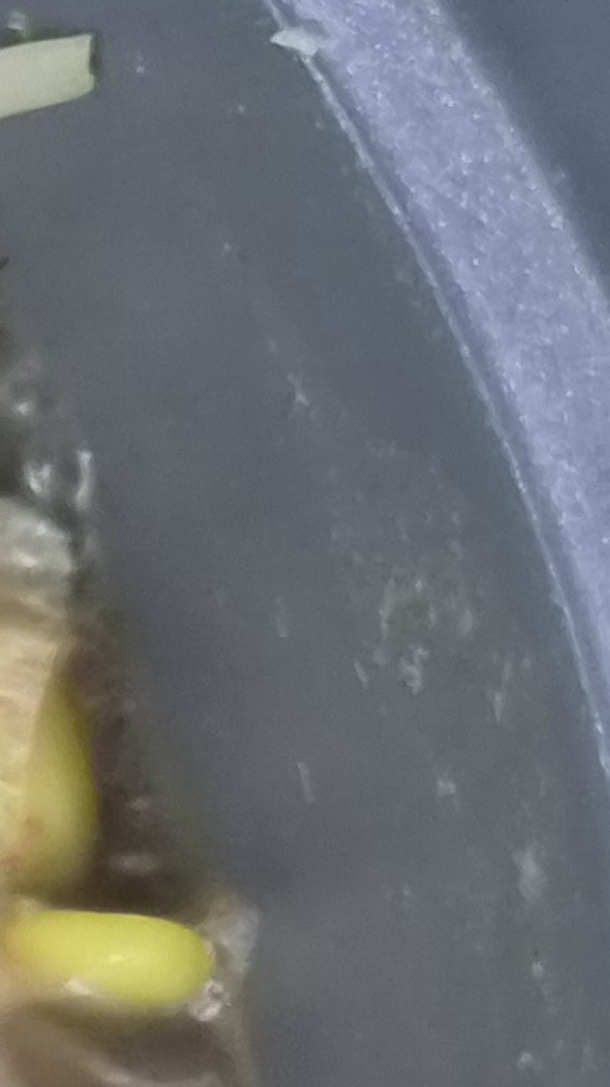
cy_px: 1787
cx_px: -2328
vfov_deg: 12.8
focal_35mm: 156
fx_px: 4492
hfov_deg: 5.8
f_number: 1.8
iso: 1000
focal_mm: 5.4
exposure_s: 1/120
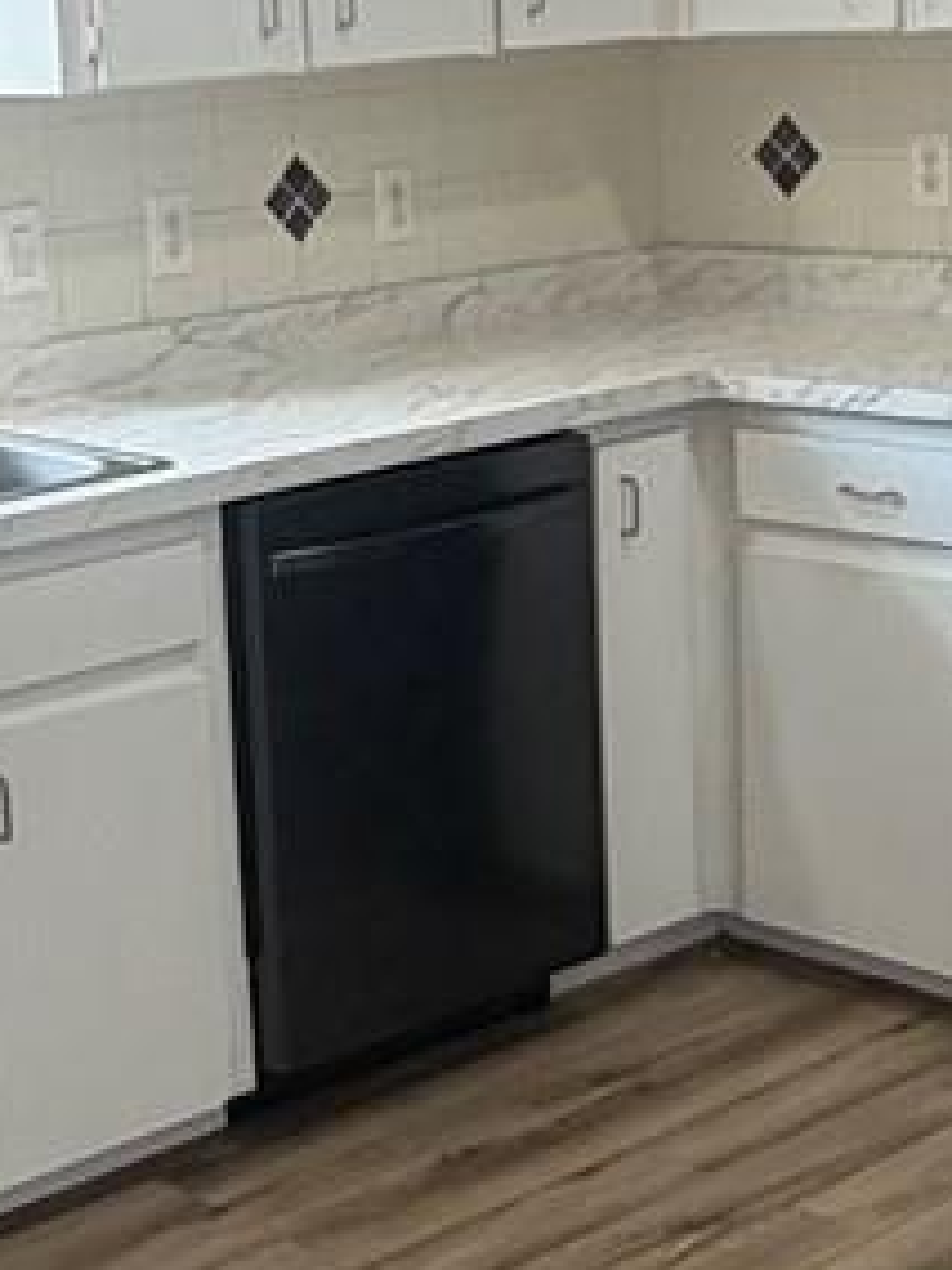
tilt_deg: -10.6
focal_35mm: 79
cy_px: 492
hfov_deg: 18.6
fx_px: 2897
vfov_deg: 24.7
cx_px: 264
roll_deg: +3.3
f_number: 2.2
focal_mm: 2.22
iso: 250
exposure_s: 1/120
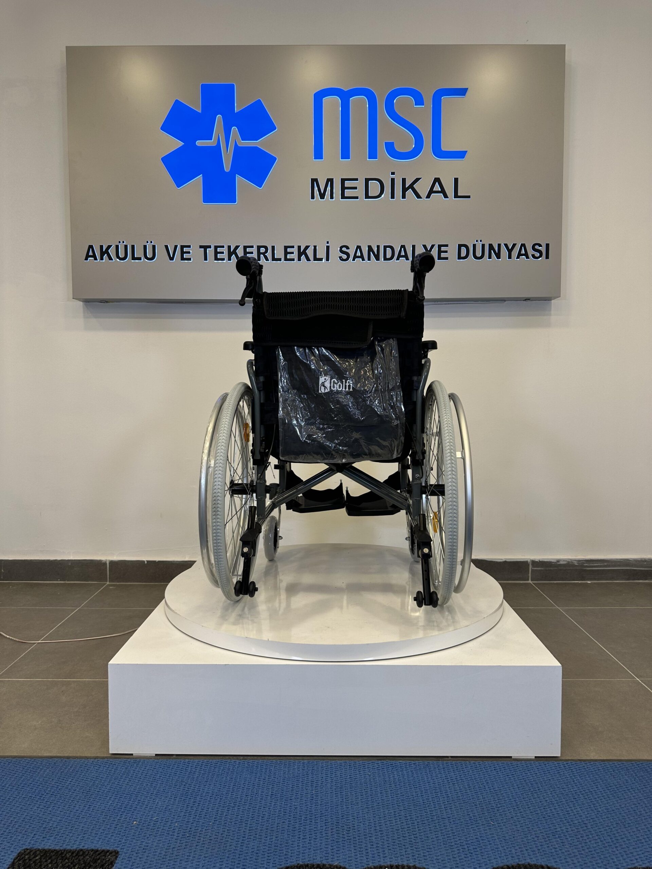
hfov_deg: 56.8
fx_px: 603
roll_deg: -1.2
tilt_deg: -2.9
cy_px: 434
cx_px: 326
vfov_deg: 71.6
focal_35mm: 24
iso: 64
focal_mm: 6.86
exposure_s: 1/126
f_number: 1.78
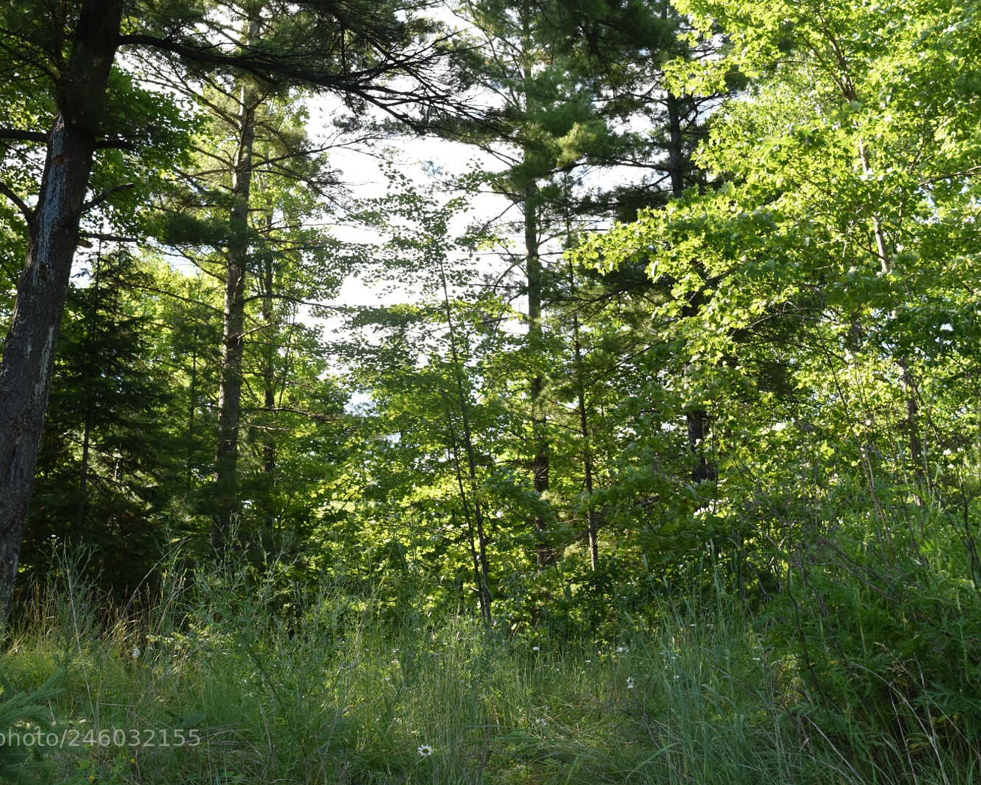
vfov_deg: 32.4
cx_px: 409
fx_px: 1352
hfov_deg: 39.8
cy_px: 396
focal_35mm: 47
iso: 320
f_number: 8
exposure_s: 1/250
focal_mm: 27
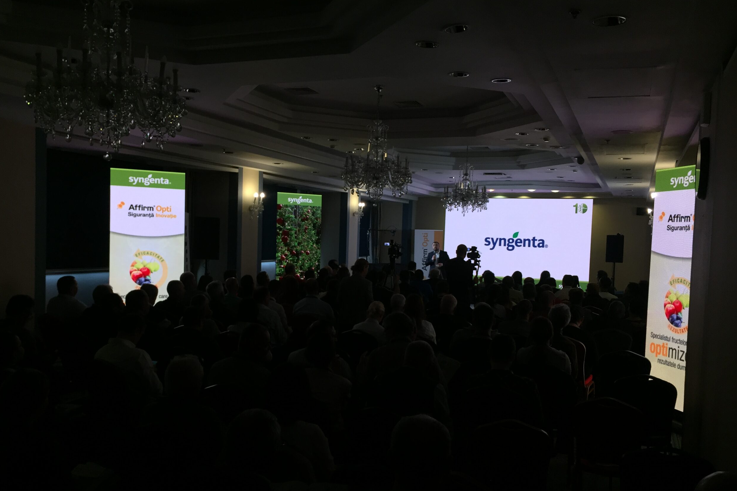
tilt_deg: -3.3
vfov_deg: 42.3
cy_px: 266
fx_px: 635
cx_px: 362
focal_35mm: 31
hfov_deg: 60.3
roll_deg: -0.9
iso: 32
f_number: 2.2
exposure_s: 1/33
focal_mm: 4.15
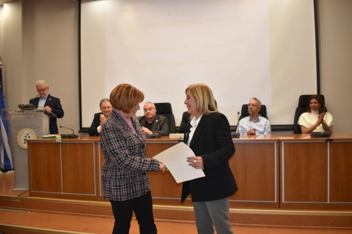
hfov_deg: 67.4
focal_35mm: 27
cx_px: 176
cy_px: 117
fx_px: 264
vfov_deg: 47.9
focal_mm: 18
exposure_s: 1/200
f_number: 3.5
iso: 800
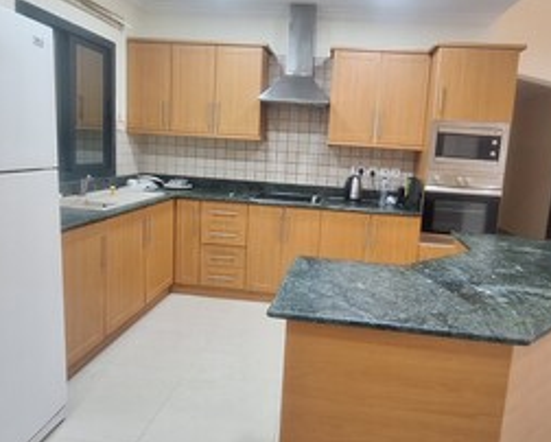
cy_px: 196
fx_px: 375
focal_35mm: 23
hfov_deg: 72.3
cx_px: 305
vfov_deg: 60.8
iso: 200
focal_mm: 1.74
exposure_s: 1/50
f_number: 2.2
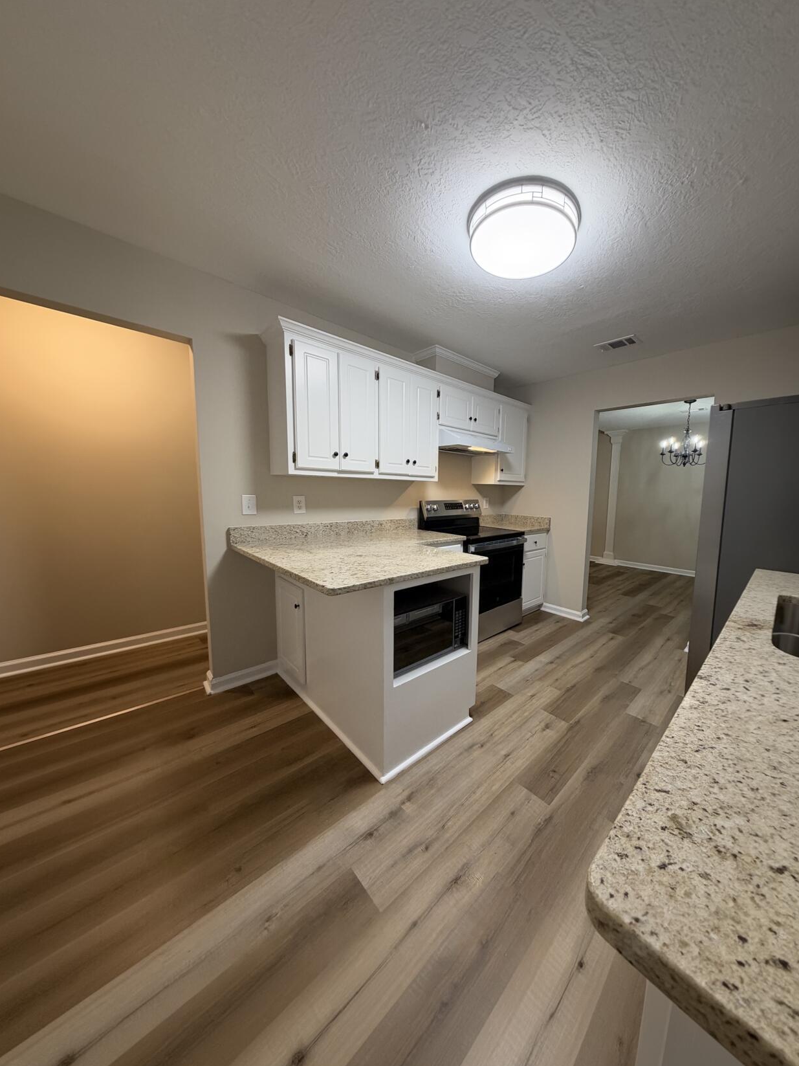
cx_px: 461
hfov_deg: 74.2
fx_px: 523
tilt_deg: -4.5
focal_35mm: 17
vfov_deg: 91.0
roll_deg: -1.8
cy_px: 530
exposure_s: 1/60
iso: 200
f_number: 2.2
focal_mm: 2.22
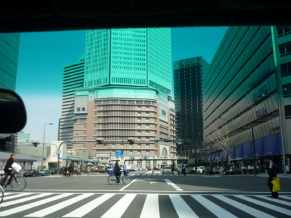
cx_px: 146
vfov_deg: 43.0
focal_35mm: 33
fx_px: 278
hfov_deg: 55.3
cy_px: 109
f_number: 2.8
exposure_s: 1/800
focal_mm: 5.5
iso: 100
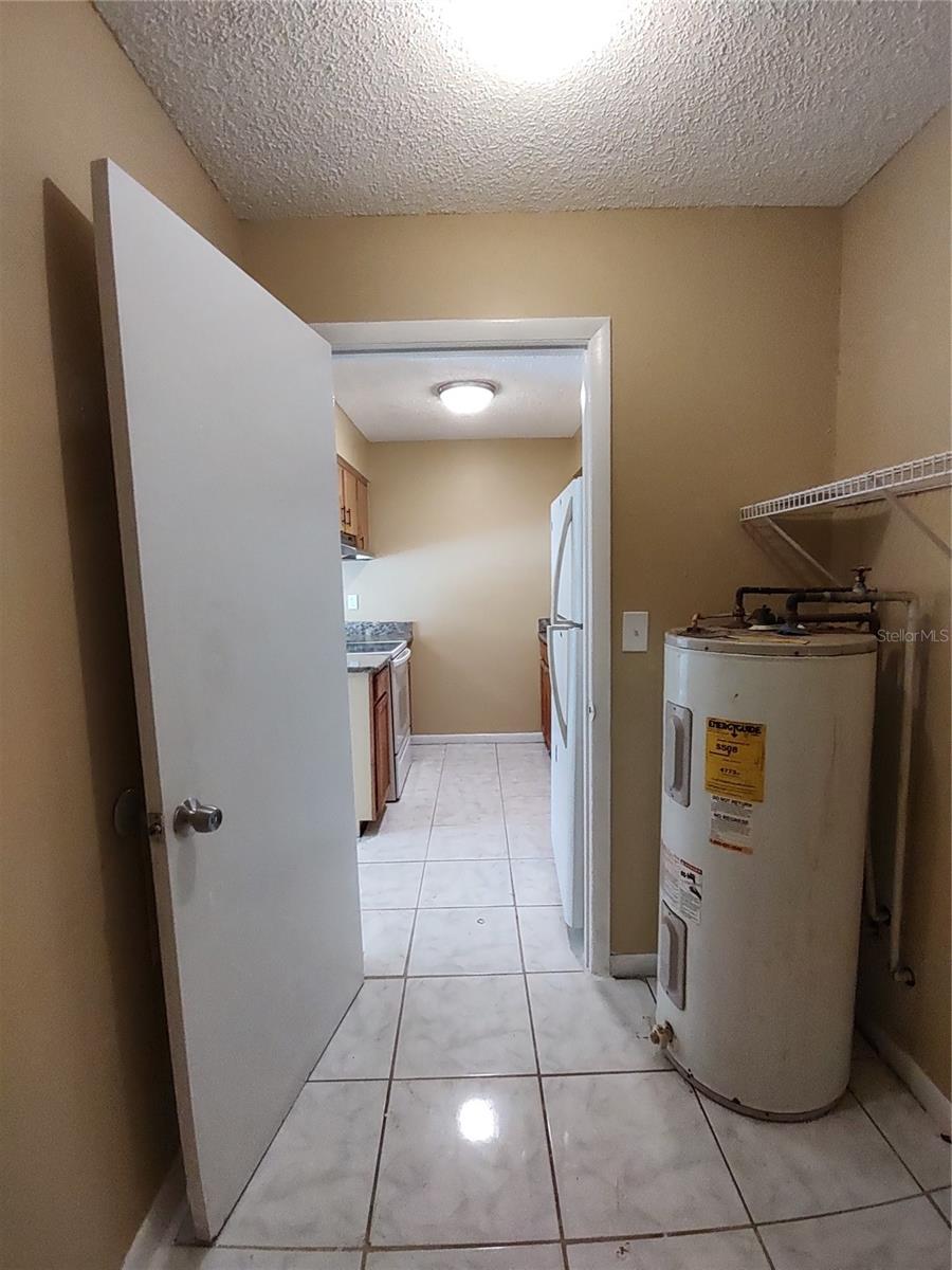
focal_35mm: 16
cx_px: 476
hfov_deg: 78.1
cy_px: 635
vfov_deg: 94.5
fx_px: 587
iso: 666
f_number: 2.2
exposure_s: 1/40
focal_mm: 1.66
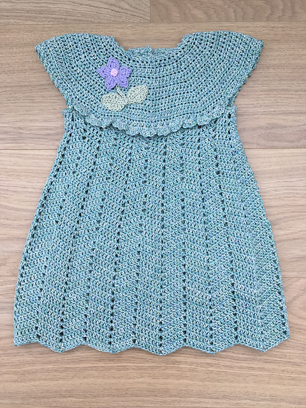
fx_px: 342
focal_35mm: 29
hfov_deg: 48.2
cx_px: 153
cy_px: 204
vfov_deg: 61.7
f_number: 2.2
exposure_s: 1/145
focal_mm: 4.15
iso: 25
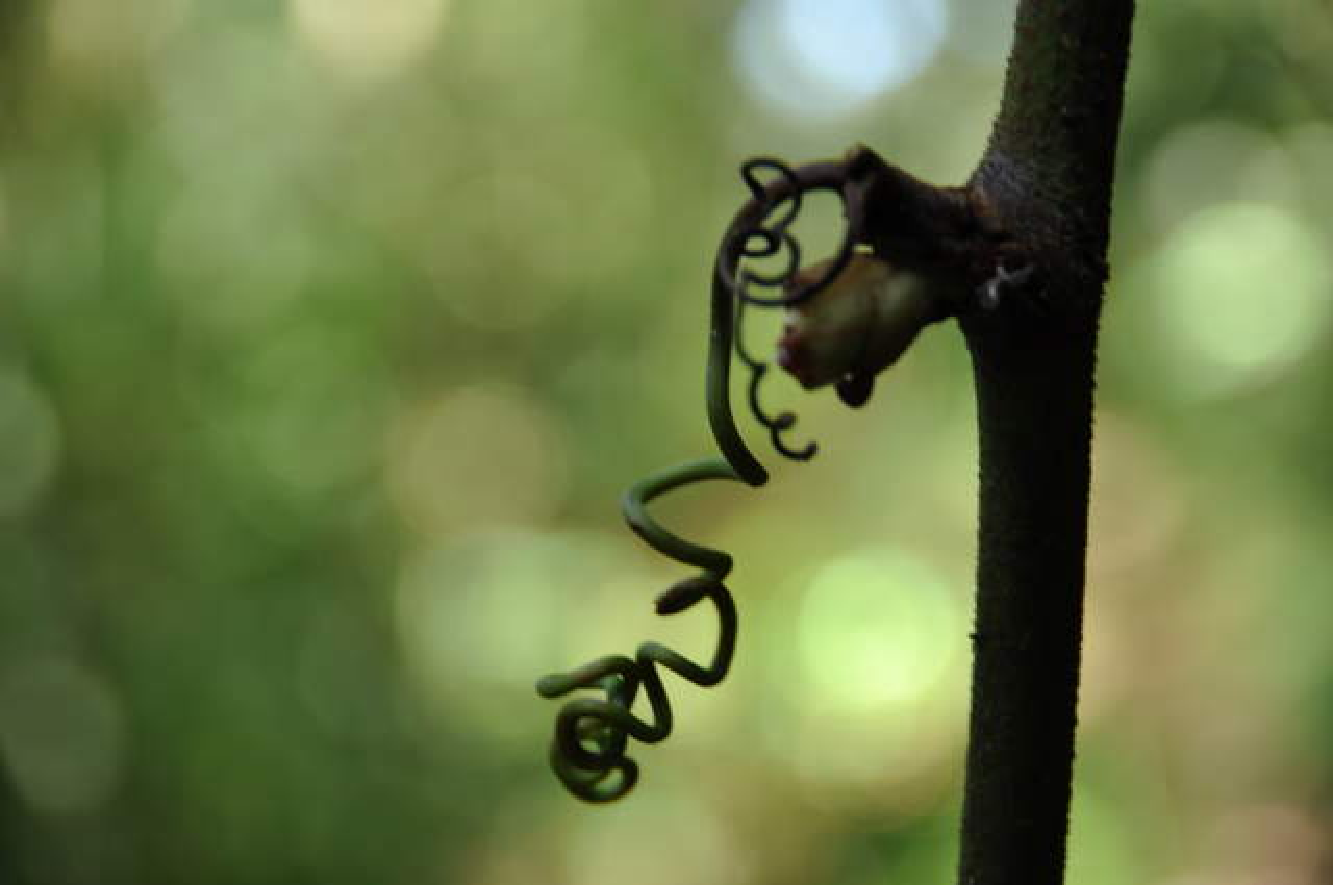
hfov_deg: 14.4
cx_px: 666
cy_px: 442
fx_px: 5270
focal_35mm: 142
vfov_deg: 9.6
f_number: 5.3
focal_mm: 95
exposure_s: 1/8
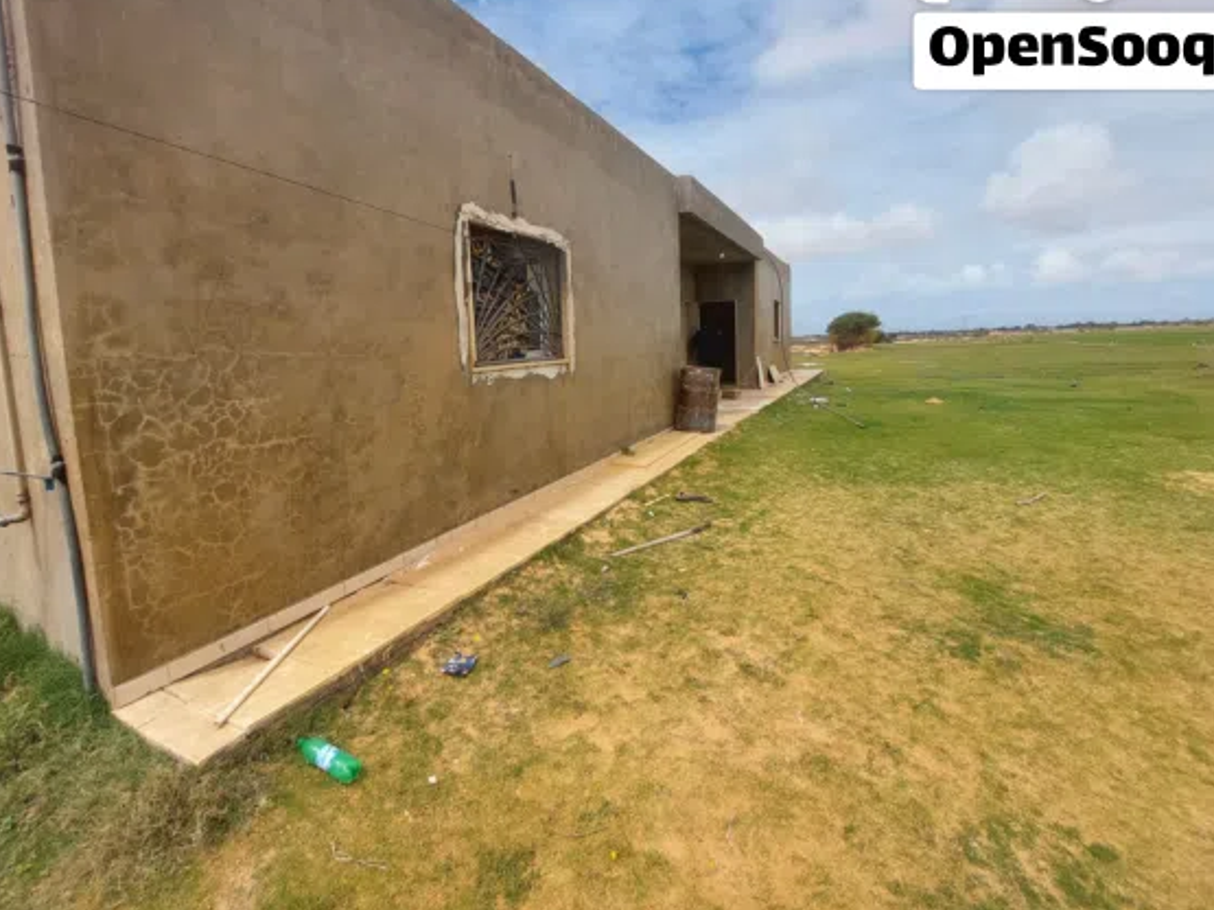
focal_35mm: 15
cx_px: 584
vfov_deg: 81.4
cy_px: 405
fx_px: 526
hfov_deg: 98.1
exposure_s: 1/1984
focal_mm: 1.74
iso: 50
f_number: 2.2
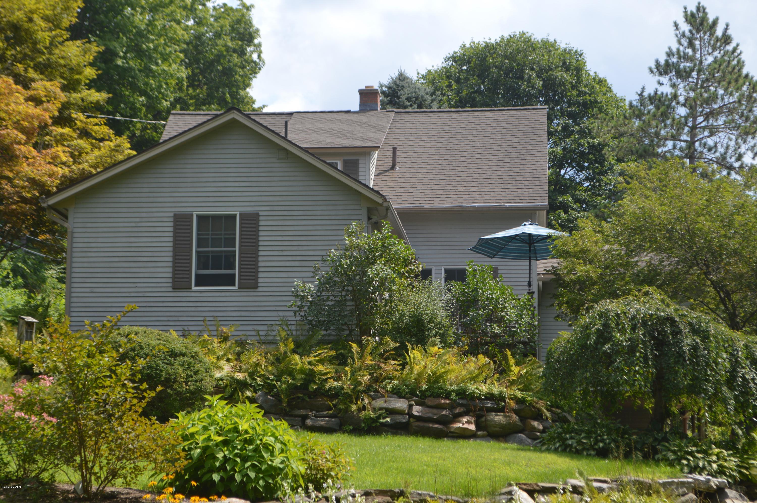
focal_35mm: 75
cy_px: 252
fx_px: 1576
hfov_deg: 27.0
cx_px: 378
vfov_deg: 18.1
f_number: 7.1
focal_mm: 50
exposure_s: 1/200
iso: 100
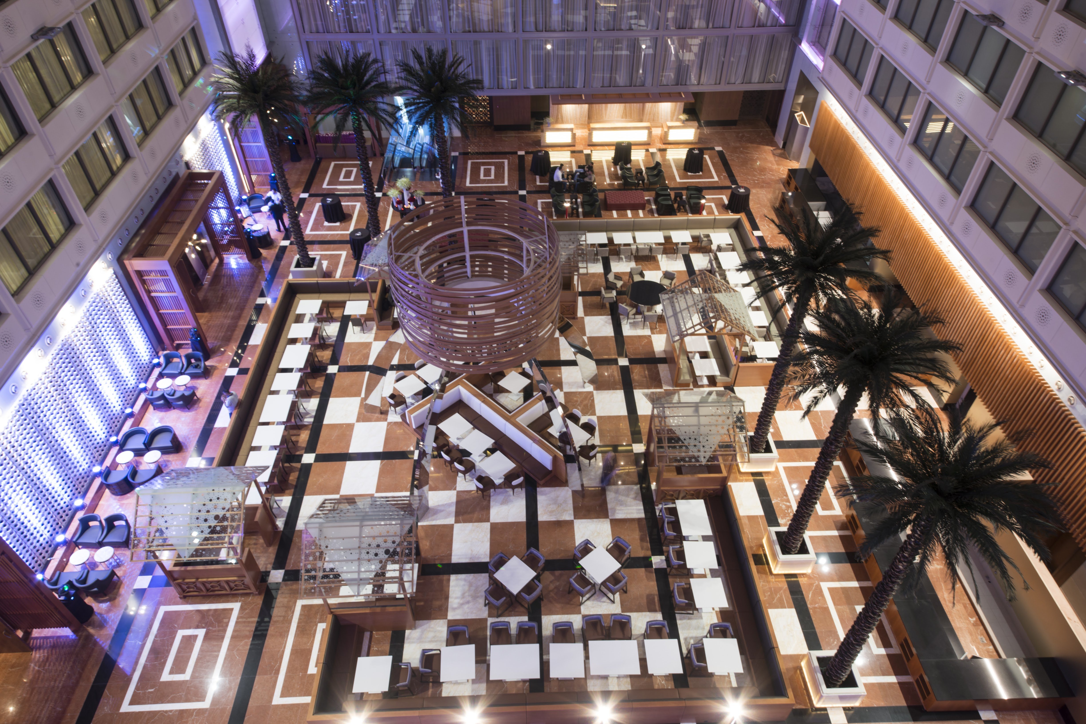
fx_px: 724
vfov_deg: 53.2
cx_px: 543
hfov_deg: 73.7
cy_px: 362
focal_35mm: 24
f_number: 16
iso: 100
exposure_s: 4
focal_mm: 24
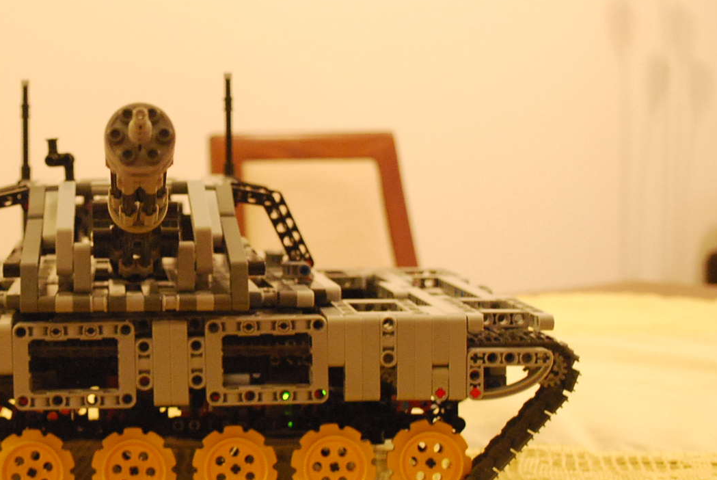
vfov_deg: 19.0
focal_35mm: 72
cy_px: 193
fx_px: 1436
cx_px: 130
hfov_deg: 27.4
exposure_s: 1/20
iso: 1600
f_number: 4.5
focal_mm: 26
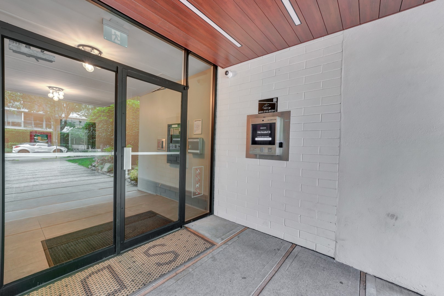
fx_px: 180
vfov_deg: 78.8
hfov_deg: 101.9
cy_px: 148
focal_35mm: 15
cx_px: 222
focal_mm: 14.6
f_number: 8
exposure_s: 1/10
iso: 400
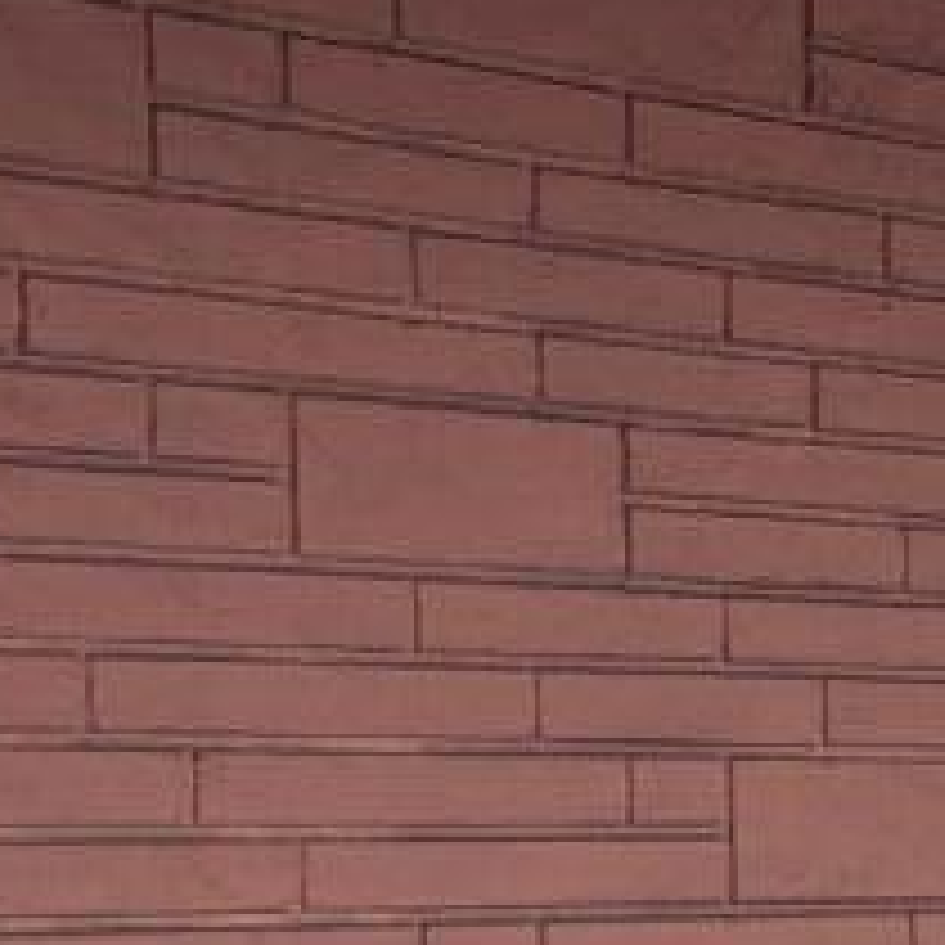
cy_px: 1174
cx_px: 3506
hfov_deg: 6.7
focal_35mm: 219
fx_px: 6764
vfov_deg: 7.9
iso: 40
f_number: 1.6
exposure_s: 1/167
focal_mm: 5.96
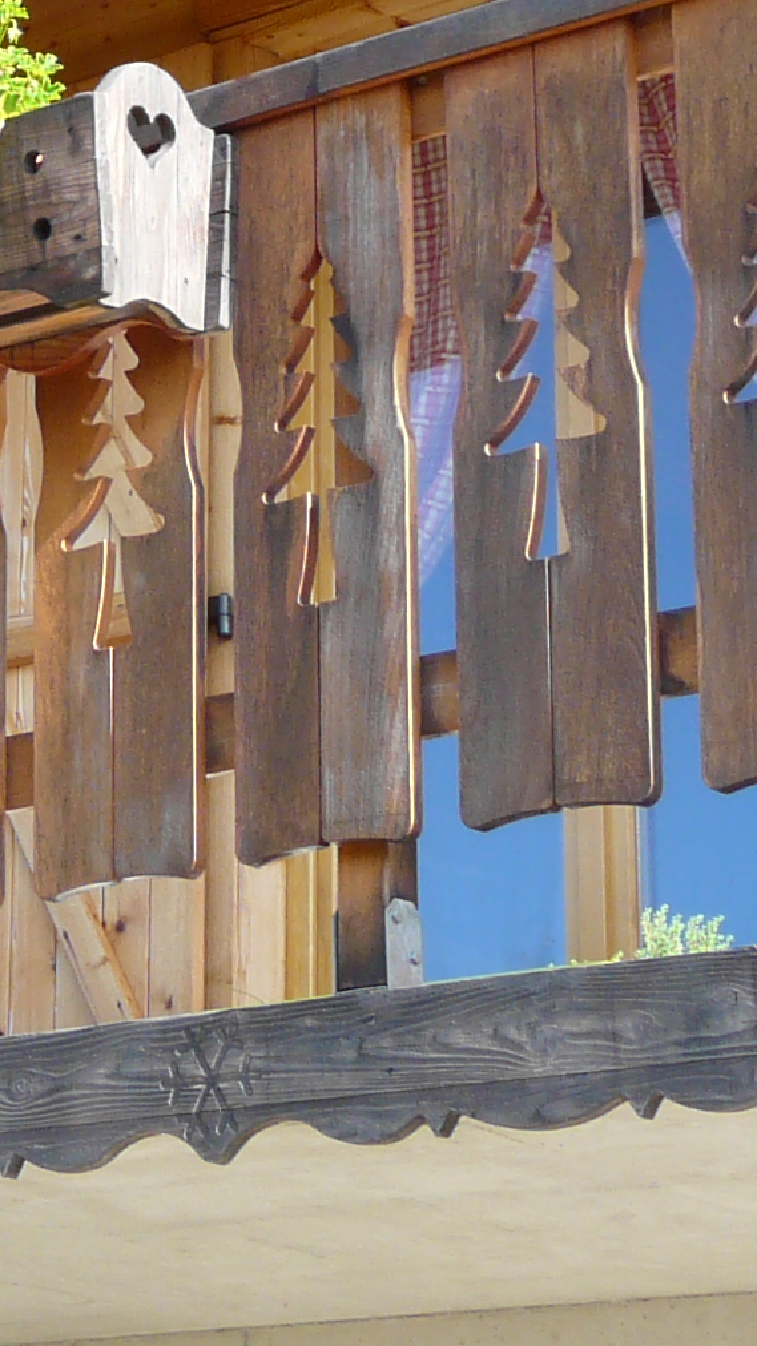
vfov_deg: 15.1
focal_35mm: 137
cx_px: -647
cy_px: -262
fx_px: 4890
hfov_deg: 8.5
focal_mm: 6.4
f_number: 3.6
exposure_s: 1/125
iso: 100
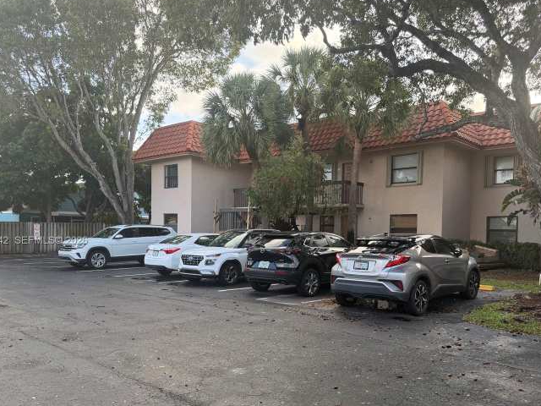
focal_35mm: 30
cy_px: 241
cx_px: 294
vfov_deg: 46.6
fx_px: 469
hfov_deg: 59.9
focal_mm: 6.76
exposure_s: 1/598
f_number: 1.78
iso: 100
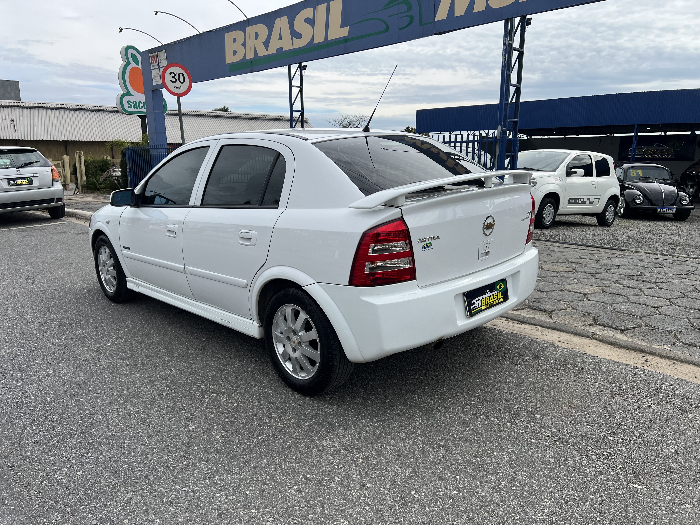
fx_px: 526
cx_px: 350
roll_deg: +0.0
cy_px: 262
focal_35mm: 26
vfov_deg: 53.1
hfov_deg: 67.3
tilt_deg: -11.5
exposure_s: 1/2841
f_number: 1.5
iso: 50
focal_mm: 5.7
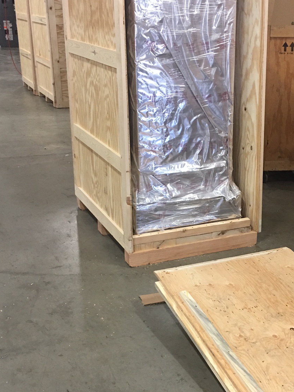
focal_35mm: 52
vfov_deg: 36.8
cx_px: 217
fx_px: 589
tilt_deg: -19.0
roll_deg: -1.1
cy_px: 224
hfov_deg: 27.7
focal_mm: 4.15
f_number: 2.2
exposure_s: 1/15
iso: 64
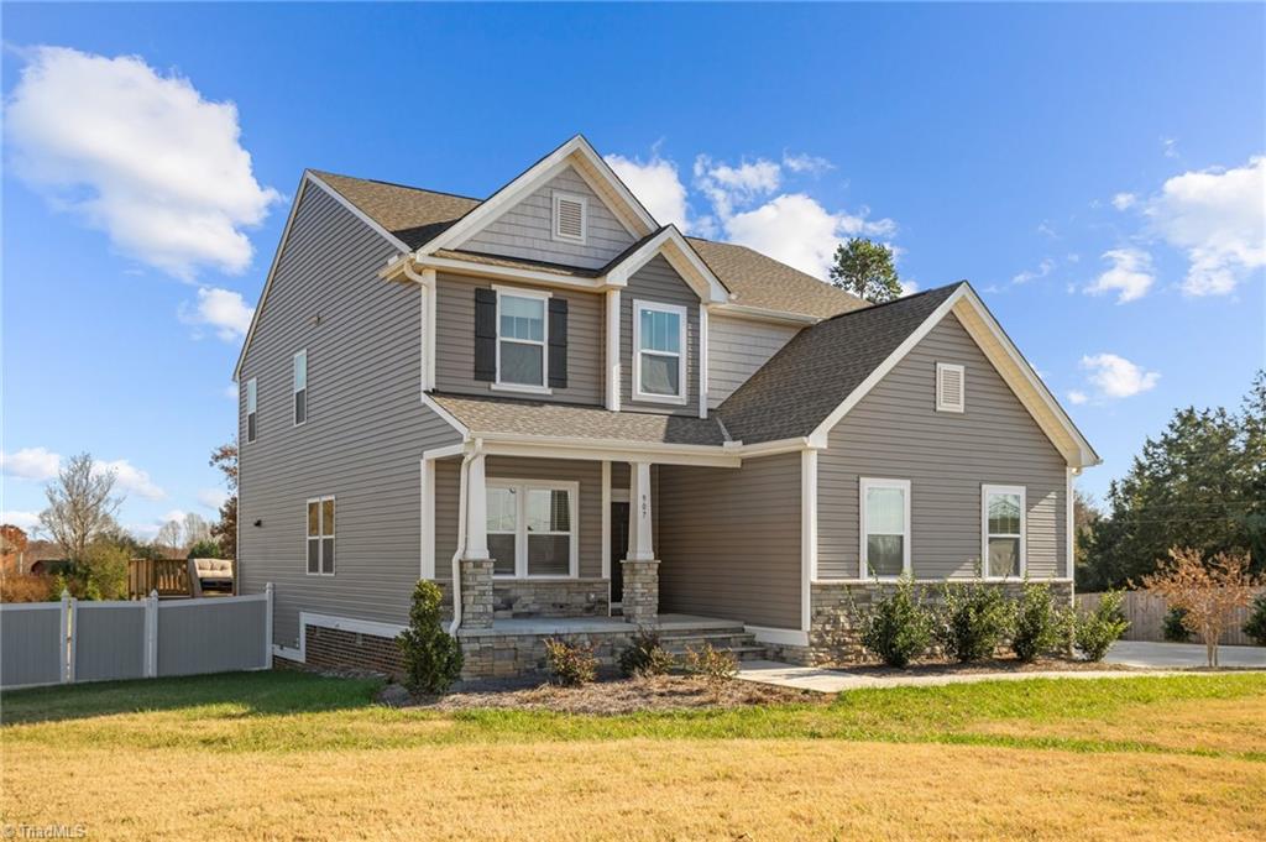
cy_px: 421
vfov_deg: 41.1
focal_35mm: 32
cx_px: 633
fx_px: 1124
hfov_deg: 58.8
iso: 160
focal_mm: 32
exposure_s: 1/400
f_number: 8
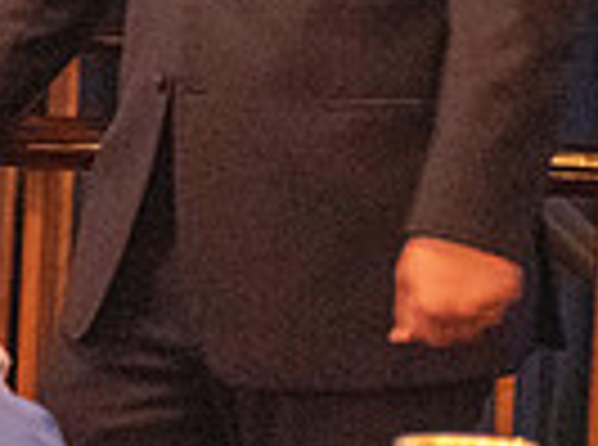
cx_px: -647
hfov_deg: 4.0
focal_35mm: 492
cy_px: -237
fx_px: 8476
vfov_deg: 3.0
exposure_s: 1/60
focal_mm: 78
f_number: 4.8
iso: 5600
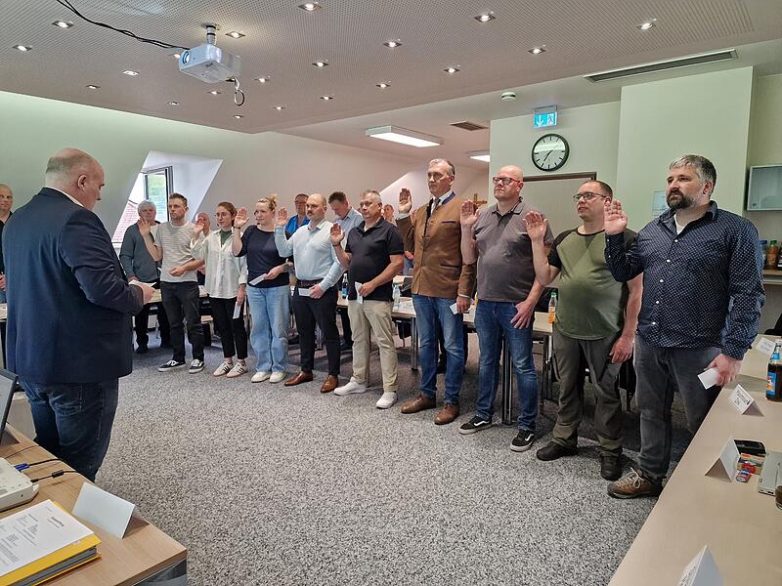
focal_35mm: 23
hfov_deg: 73.9
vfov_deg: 58.9
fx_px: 520
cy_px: 293
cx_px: 391
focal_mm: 6.4
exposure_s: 1/100
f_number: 1.8
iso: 500
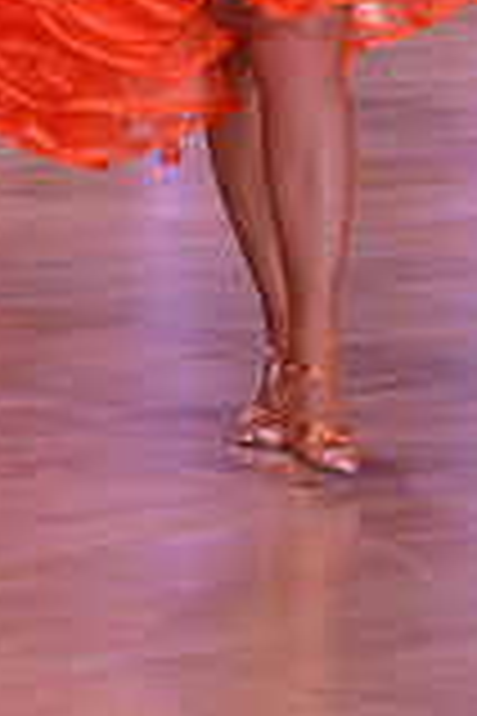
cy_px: -419
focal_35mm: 383
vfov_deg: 5.3
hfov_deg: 3.6
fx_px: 7612
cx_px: 542
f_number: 5.6
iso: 2000
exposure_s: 1/250
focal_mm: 105
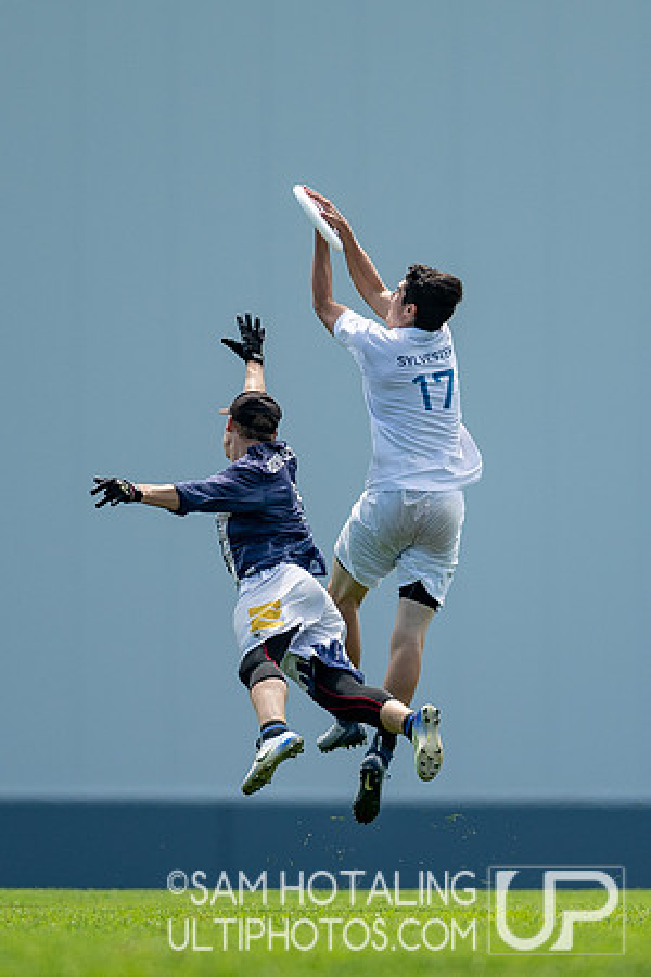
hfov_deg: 1.5
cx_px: 453
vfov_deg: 2.2
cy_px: 486
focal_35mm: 945
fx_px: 25632
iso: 140
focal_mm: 300
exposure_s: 1/3200
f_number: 2.8
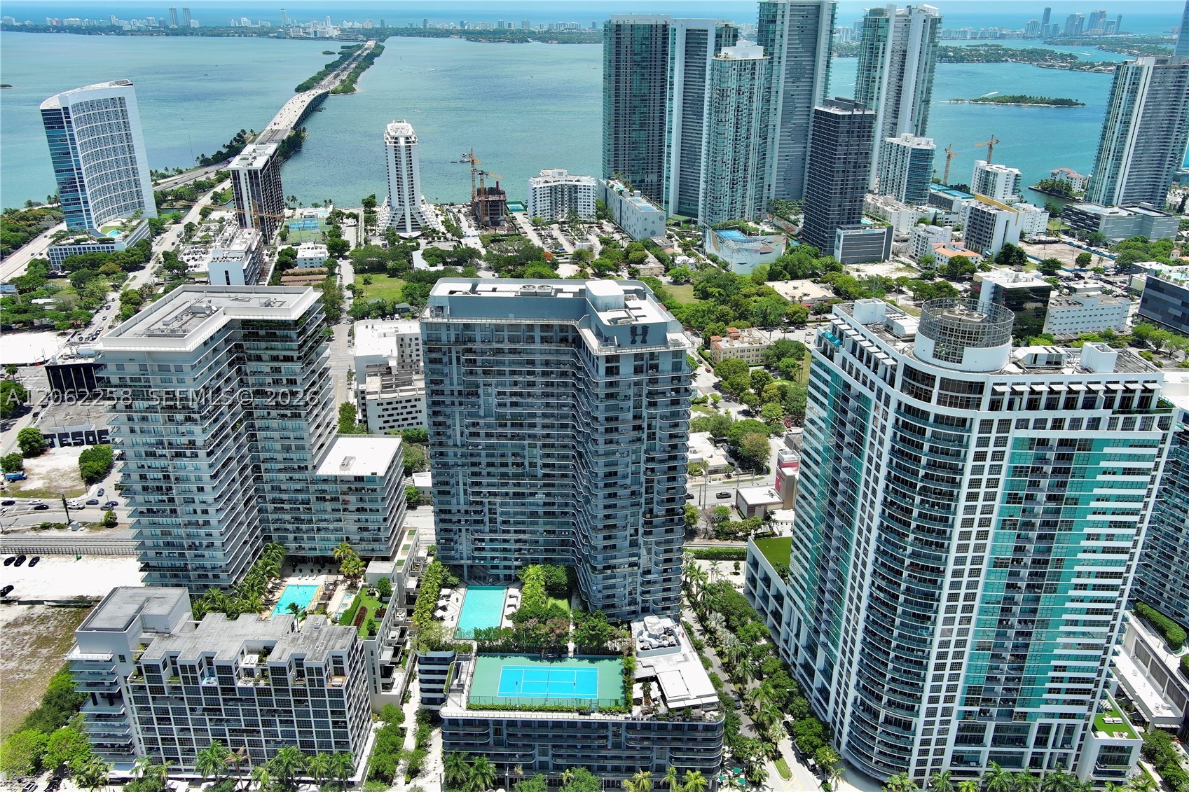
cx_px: 594
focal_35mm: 29
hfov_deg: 63.7
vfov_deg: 45.0
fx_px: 958
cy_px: 396
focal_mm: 10.57
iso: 101
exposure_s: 1/1300
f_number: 2.8
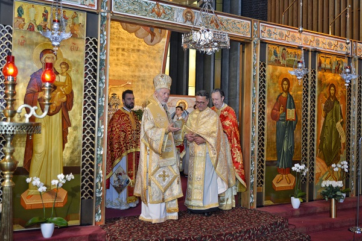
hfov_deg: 51.3
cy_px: 120
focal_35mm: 38
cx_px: 181
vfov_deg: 35.5
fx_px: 377
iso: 450
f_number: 4
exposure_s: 1/125
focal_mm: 25
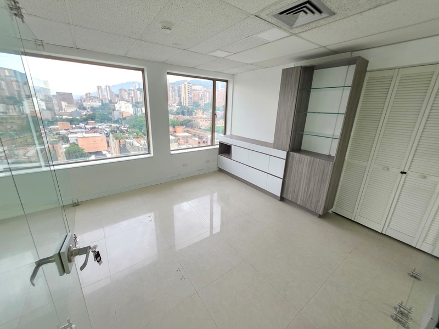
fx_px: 165
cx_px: 220
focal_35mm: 13
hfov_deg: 106.2
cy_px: 164
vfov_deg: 89.9
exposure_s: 1/60
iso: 800
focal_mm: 2.2
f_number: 1.9
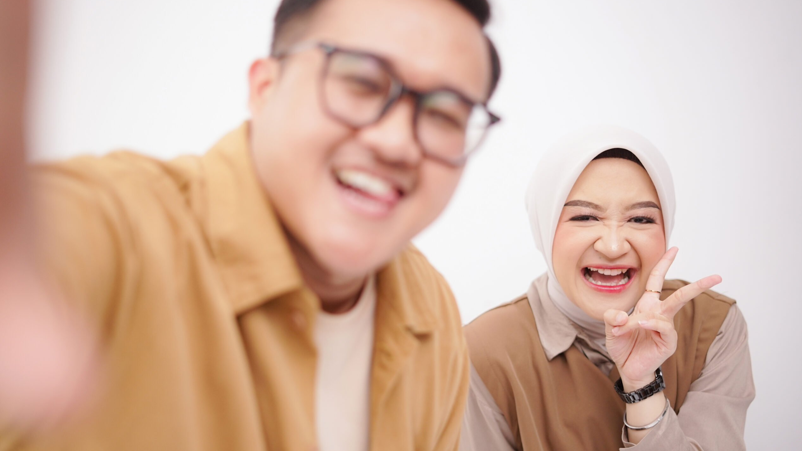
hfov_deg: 39.2
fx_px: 1127
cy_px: 226
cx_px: 405
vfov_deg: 22.6
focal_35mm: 53
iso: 400
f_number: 2
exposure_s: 1/125
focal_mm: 50
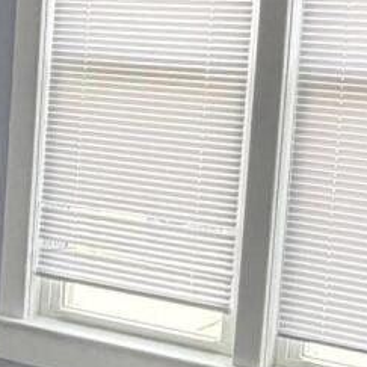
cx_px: 6
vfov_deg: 17.0
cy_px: 128
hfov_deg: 16.7
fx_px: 1223
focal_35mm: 102
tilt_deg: -3.7
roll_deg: -3.9
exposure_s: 1/120
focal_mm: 2.22
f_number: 2.2
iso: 200
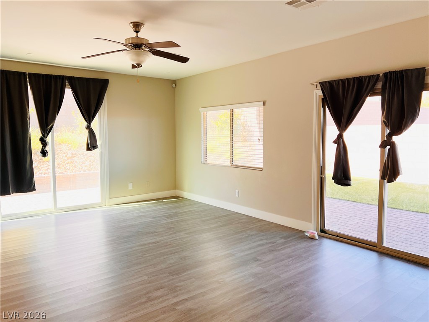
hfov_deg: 67.3
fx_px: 322
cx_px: 214
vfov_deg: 53.1
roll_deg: -0.1
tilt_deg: -4.2
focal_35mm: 26
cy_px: 161
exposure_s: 1/145
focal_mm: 5.7
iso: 50
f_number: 1.5
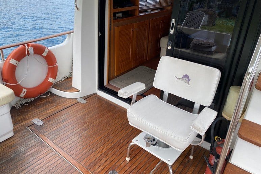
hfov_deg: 65.5
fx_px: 203
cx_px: 130
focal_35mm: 28
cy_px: 73
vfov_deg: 46.2
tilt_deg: -23.8
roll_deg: -2.2
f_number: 1.8
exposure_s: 1/871
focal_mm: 4.25
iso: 32
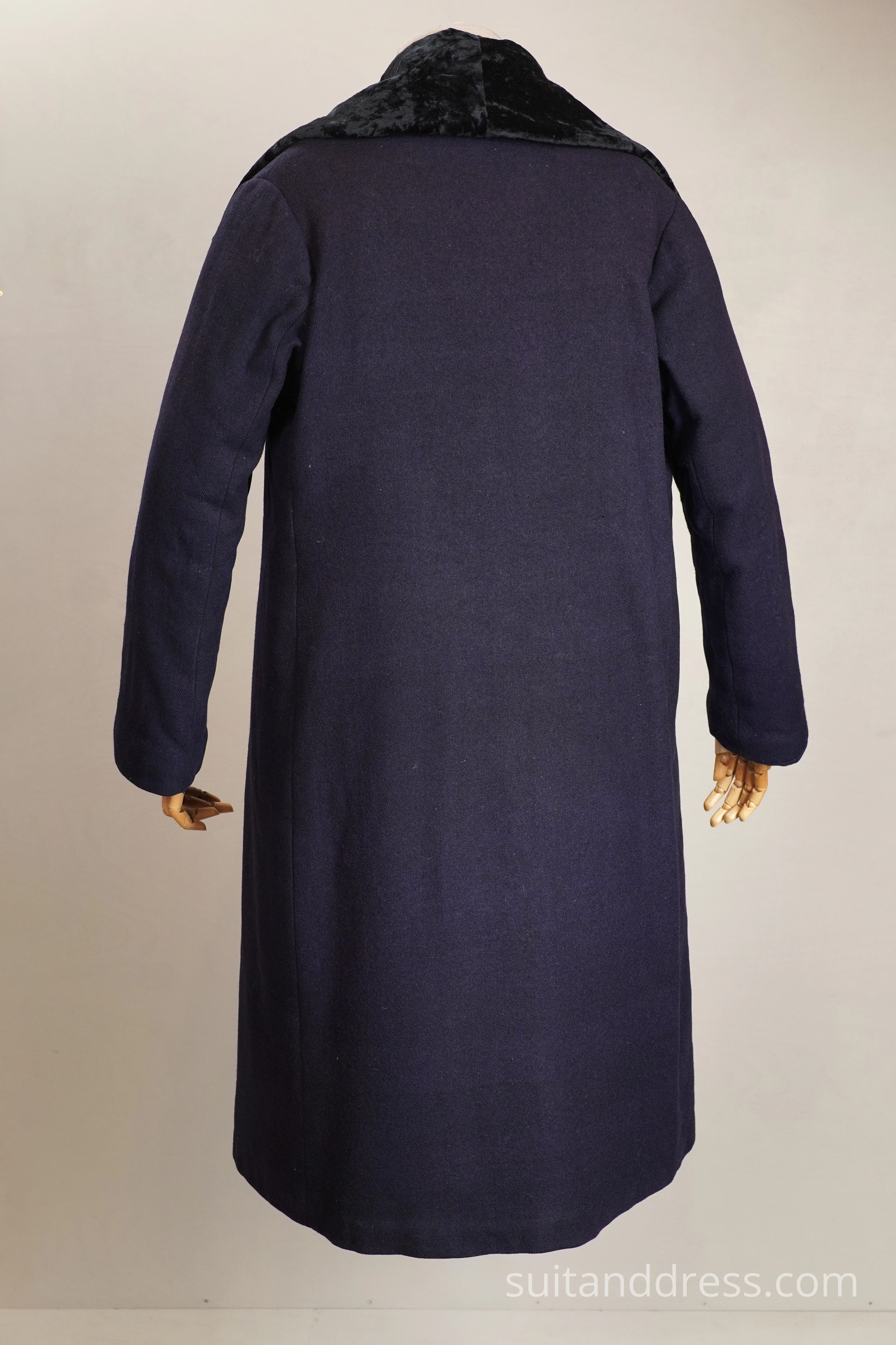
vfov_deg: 41.1
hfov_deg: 28.1
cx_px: 448
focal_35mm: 48
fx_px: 1792
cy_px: 672
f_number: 5.6
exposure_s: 1/50
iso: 400
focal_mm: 32
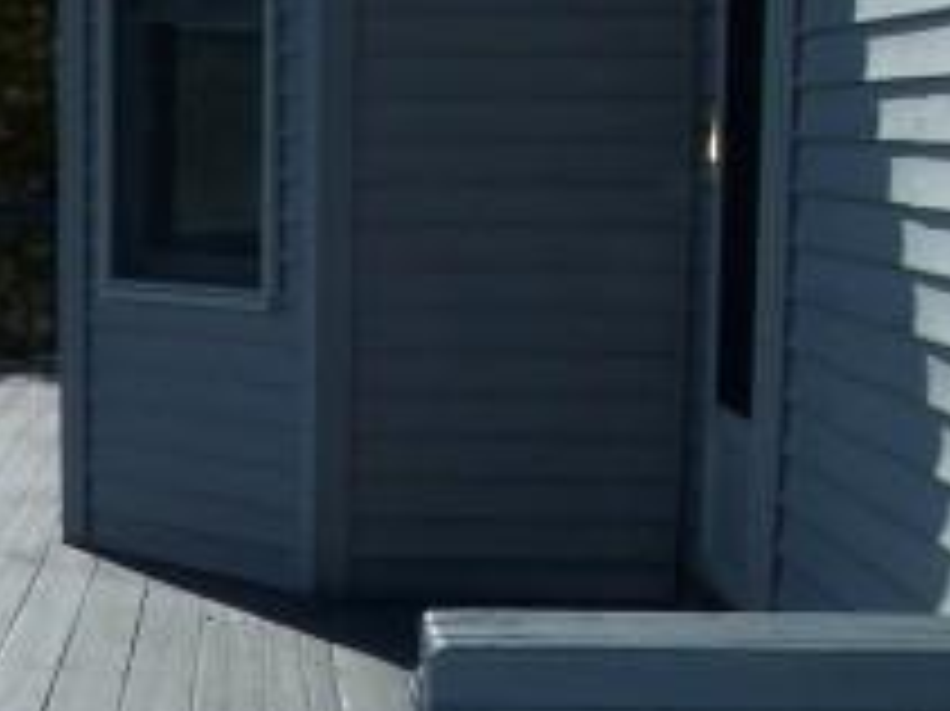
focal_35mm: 116
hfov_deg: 16.0
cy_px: 713
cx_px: -324
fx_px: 3182
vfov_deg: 12.6
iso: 80
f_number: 8
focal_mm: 6.3
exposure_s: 1/500
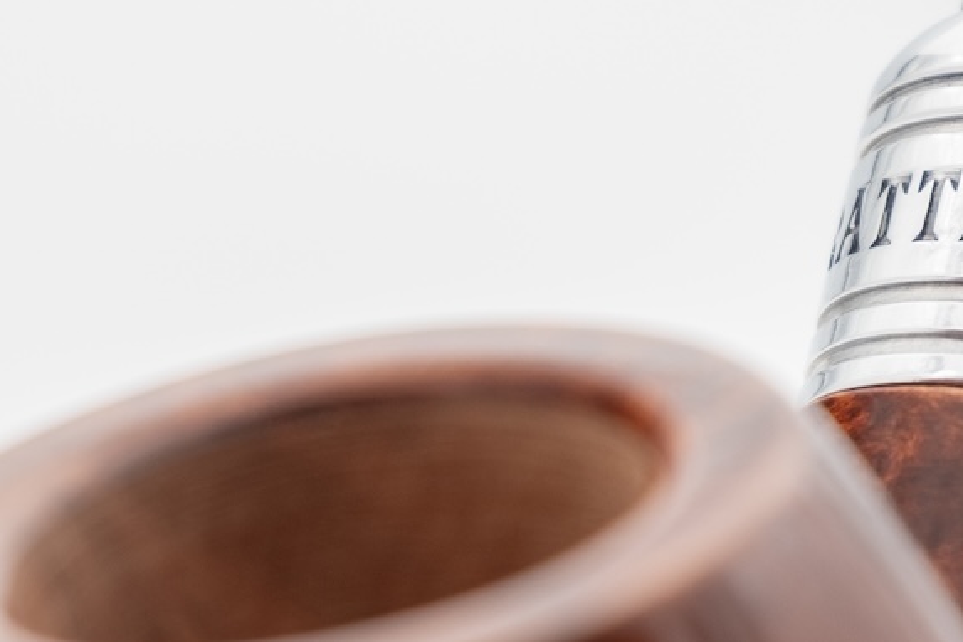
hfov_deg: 7.8
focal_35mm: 262
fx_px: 7008
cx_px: 1220
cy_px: -55
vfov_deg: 5.2
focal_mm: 50
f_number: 4.8
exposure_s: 1/10
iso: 125
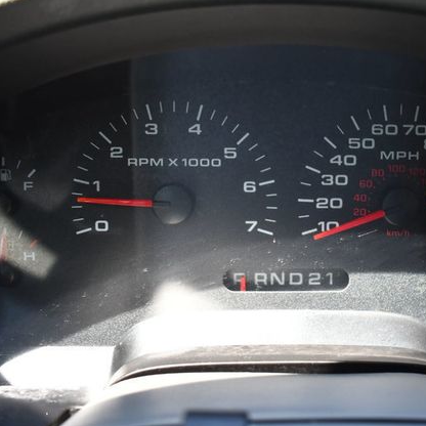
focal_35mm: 47
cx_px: 309
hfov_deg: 35.4
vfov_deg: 36.1
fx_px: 654
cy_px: 215
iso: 640
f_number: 3.8
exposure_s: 1/250
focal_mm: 24
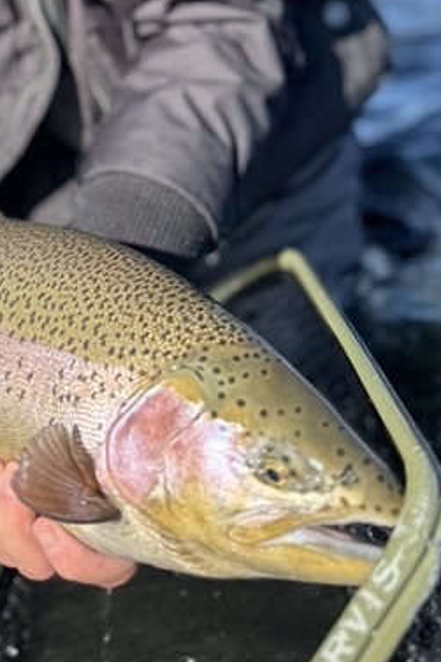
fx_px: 975
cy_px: 33
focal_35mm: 53
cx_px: 84
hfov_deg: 25.0
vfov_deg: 34.8
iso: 80
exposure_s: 1/1818
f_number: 1.78
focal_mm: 6.76
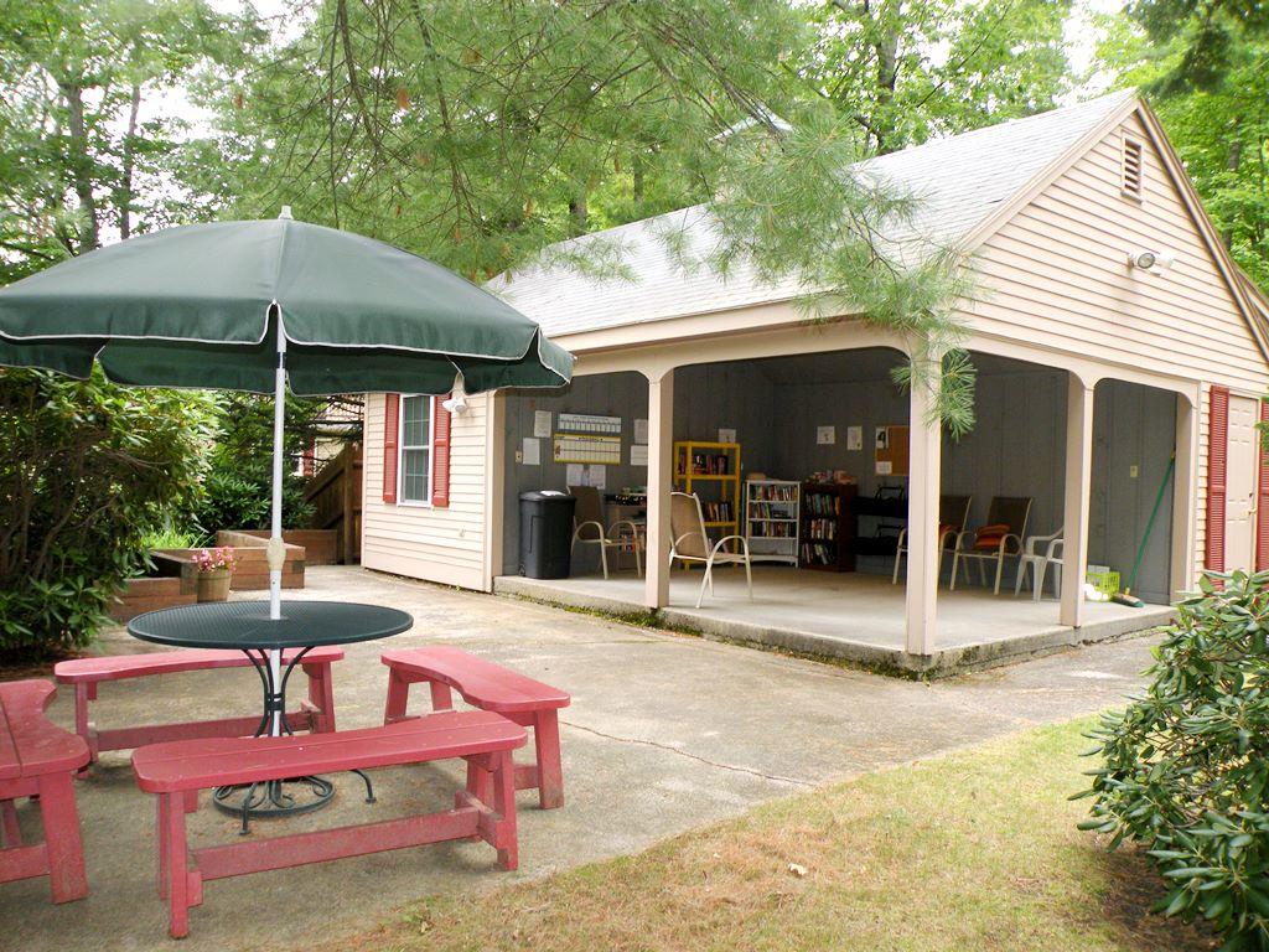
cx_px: 634
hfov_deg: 65.3
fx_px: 990
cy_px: 476
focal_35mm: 27
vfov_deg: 51.4
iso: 103
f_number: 2.8
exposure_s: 1/58
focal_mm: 4.7
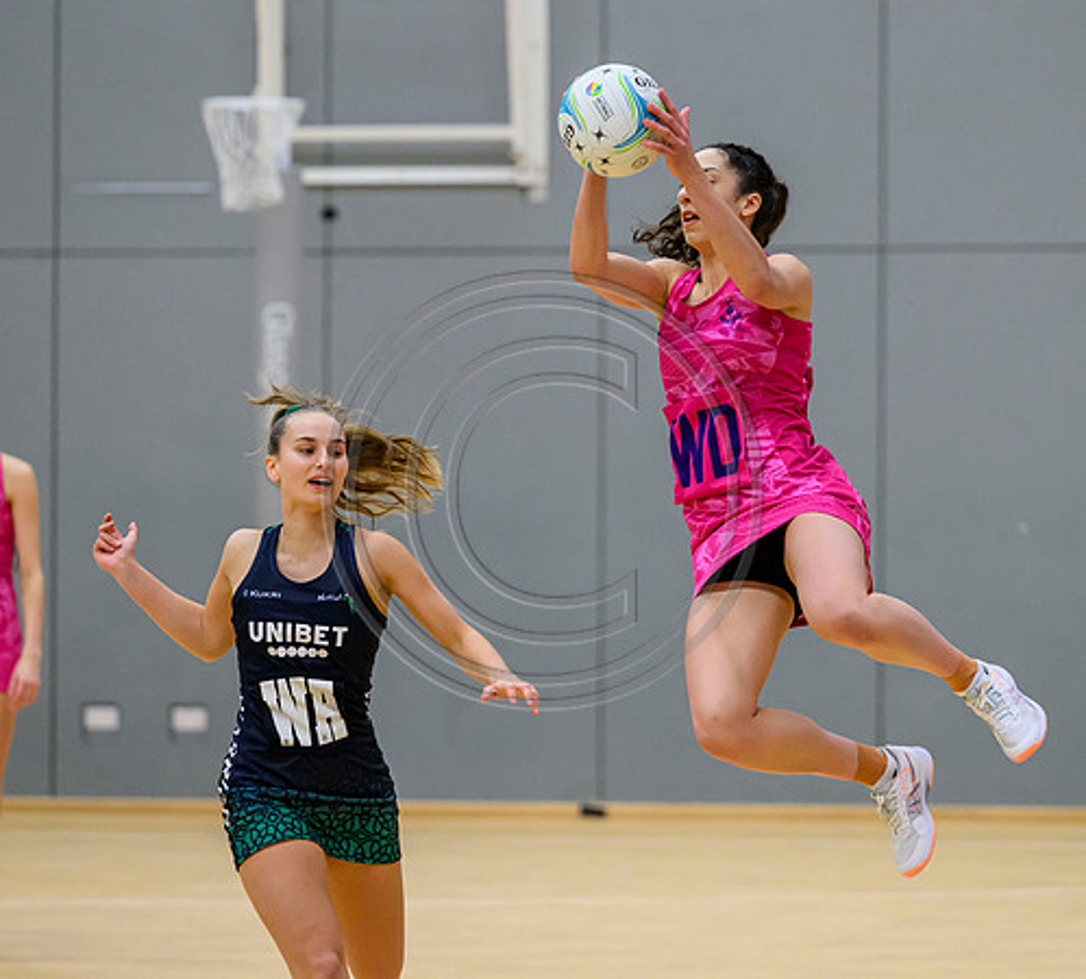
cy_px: 378
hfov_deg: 8.0
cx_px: 630
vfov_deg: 7.2
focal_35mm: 230
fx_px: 7767
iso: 5000
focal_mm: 155
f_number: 3.2
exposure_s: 1/1250
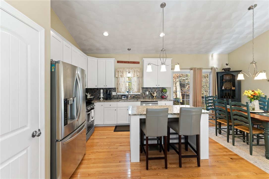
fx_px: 111
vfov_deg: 77.6
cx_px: 134
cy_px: 90
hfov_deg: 100.8
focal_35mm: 15
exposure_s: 1/1.25
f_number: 7.1
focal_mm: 14.9
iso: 250
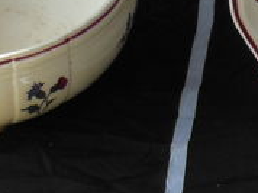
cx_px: 444
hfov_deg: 5.8
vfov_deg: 4.4
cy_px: 93
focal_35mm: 338
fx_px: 2516
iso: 125
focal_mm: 10.7
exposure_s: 1/80
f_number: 5
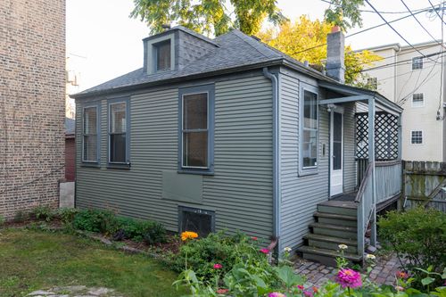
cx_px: 223
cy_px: 148
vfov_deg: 49.2
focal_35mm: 26
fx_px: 324
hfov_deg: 69.0
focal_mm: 16
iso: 160
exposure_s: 1/40
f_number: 4.5
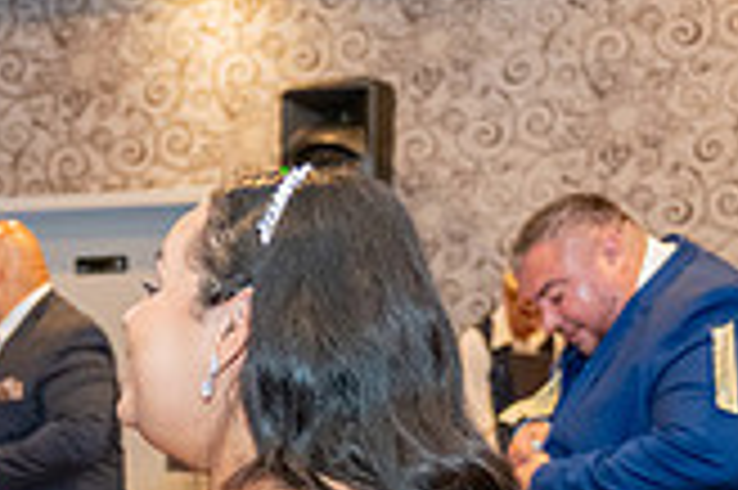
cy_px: 713
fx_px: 2027
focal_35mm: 99
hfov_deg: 19.7
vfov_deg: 13.1
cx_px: -90
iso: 2500
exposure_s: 1/200
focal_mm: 28
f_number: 2.8
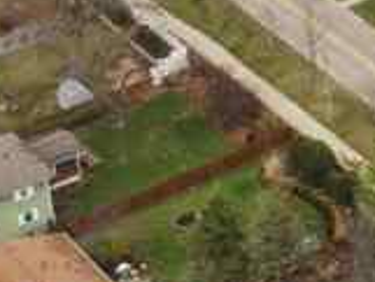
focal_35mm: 191
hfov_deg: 8.5
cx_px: 1174
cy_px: -392
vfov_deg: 7.3
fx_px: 2071
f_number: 2.8
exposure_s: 1/50
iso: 100
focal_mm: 4.5
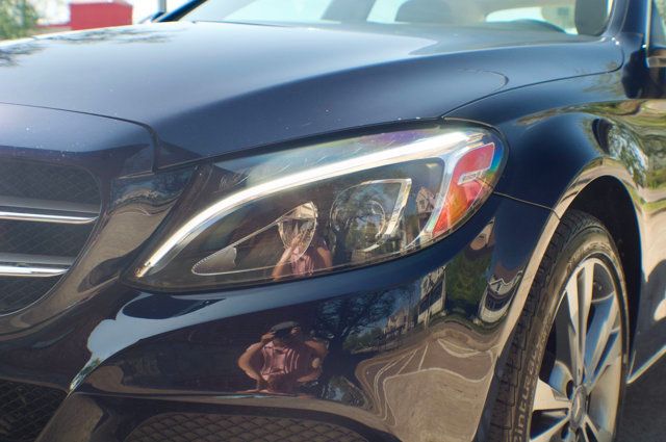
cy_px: 221
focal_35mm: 75
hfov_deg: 27.0
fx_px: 1386
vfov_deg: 18.1
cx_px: 333
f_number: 7.1
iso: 500
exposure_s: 1/200
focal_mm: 50
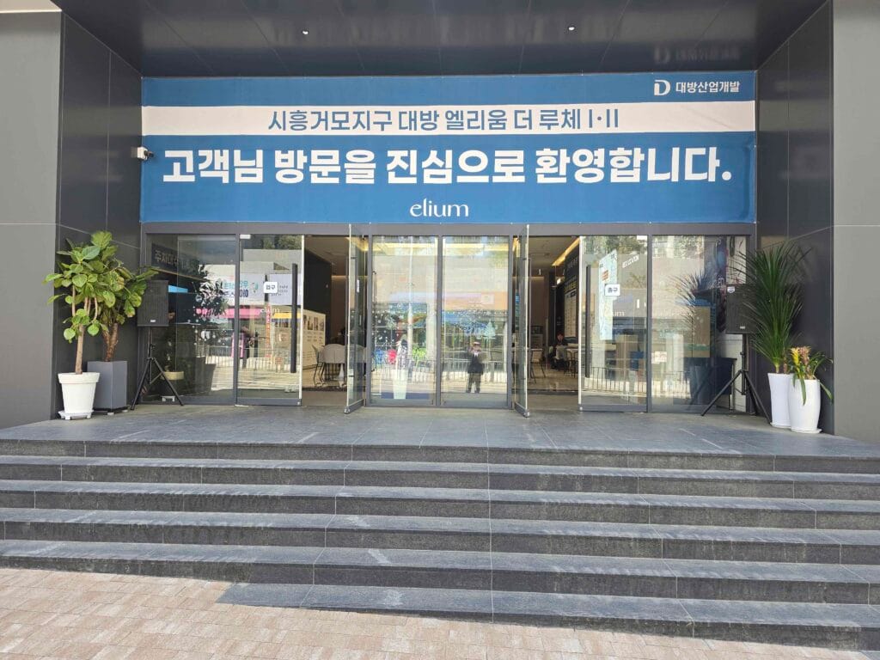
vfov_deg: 58.9
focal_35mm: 23
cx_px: 440
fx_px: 585
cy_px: 330
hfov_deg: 73.9
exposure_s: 1/180
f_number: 1.7
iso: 32
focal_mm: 6.3
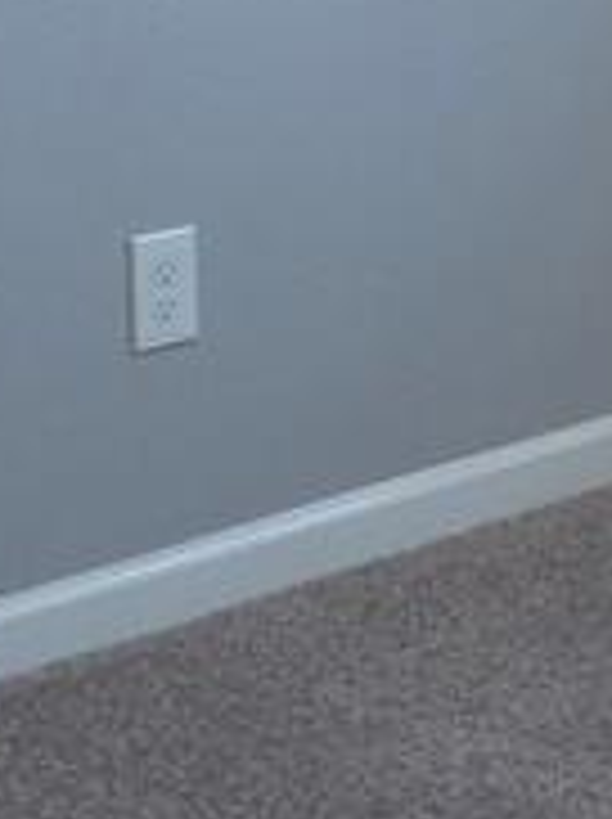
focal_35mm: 152
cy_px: -68
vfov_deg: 12.8
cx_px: 1598
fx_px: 3592
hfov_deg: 8.6
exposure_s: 1/60
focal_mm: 5.4
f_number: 1.8
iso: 125
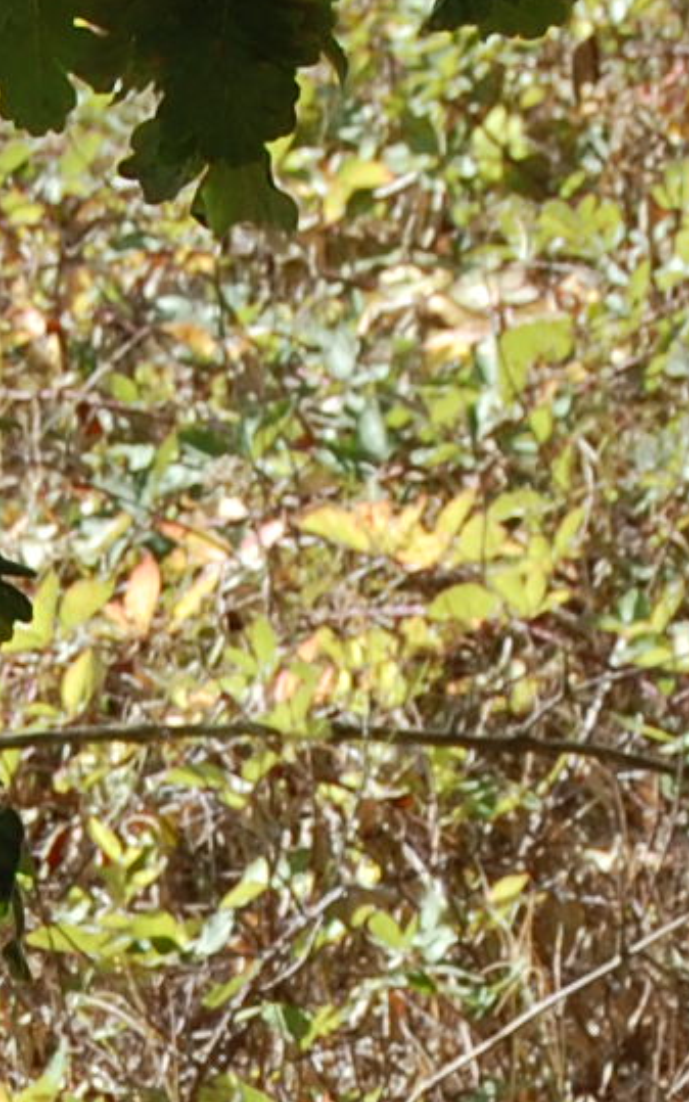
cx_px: -70
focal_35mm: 392
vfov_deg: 5.3
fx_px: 11774
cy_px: 1382
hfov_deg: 3.3
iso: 200
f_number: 7.1
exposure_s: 1/200
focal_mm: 46
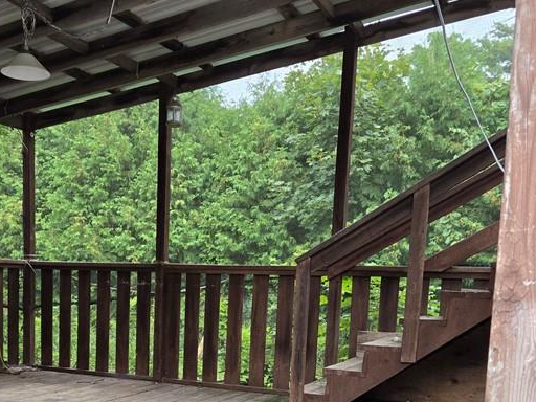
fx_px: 712
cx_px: 171
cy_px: 368
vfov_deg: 30.0
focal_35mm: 46
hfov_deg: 40.6
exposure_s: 1/180
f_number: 1.8
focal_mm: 5.4
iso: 160
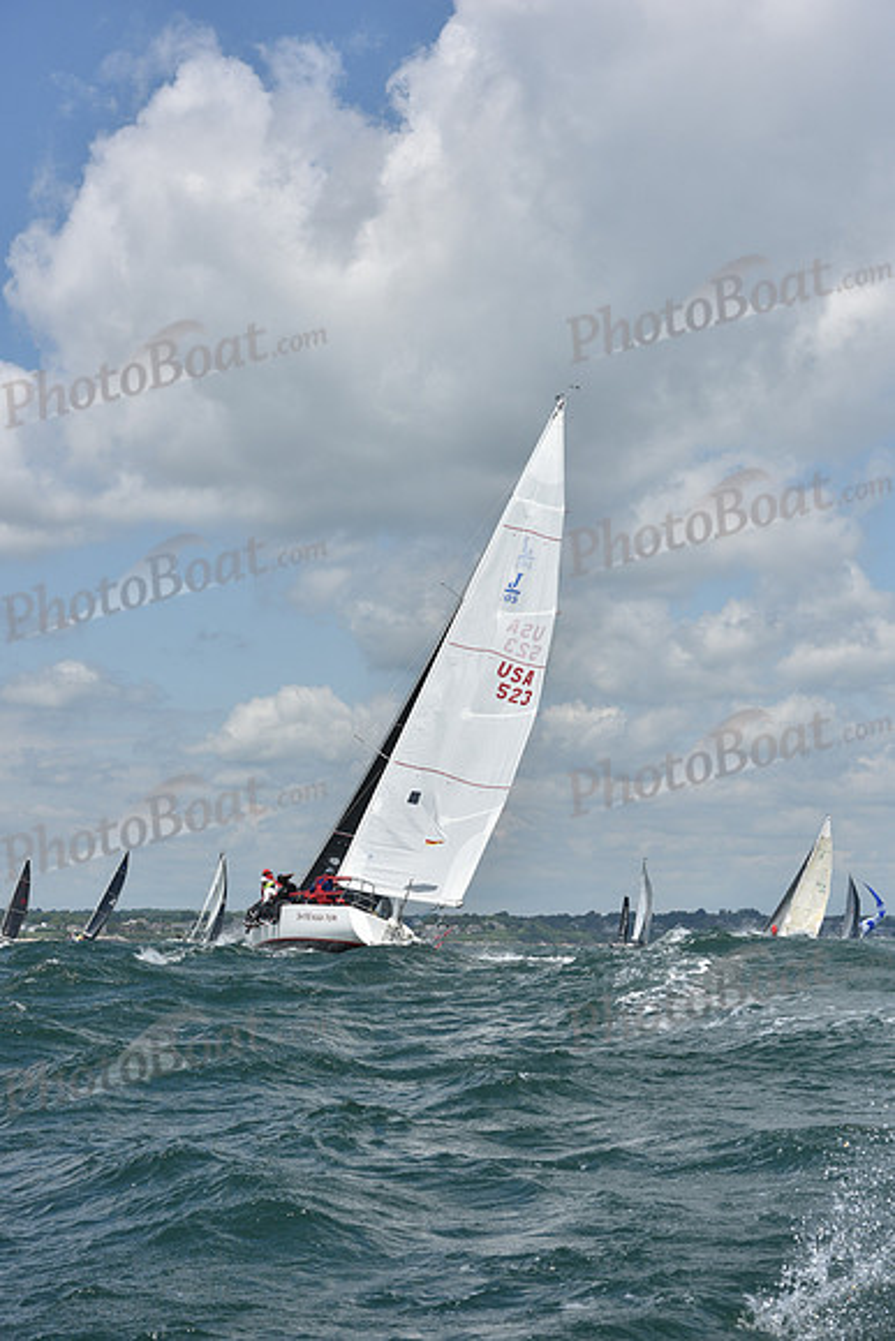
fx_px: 2609
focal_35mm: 70
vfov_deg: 28.8
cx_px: 448
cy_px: 670
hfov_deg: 19.5
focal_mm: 70
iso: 250
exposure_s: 1/1250
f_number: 8
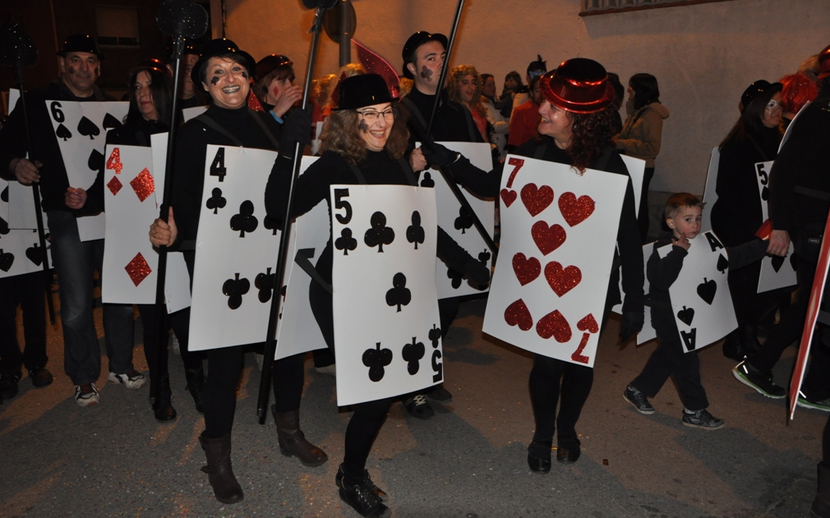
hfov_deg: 58.9
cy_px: 259
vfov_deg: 38.8
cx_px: 417
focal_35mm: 33
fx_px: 735
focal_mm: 21
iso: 800
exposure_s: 1/60
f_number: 3.5
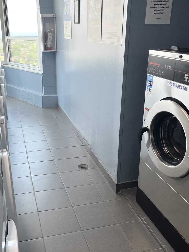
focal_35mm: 36
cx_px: 70
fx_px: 262
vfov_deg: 51.4
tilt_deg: -19.3
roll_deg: +0.9
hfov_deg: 39.4
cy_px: 124
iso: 40
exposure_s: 1/170
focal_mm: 5.7
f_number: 1.5
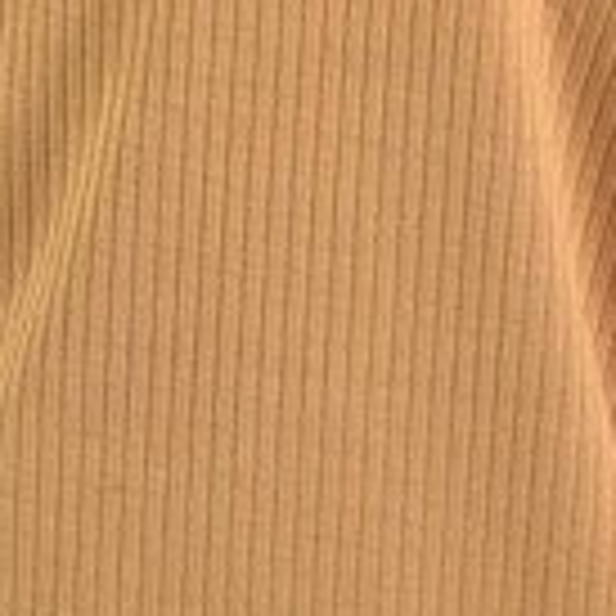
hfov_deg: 10.4
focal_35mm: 167
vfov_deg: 10.2
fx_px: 3362
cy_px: -270
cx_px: 589
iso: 100
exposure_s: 1/160
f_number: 7.1
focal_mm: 50
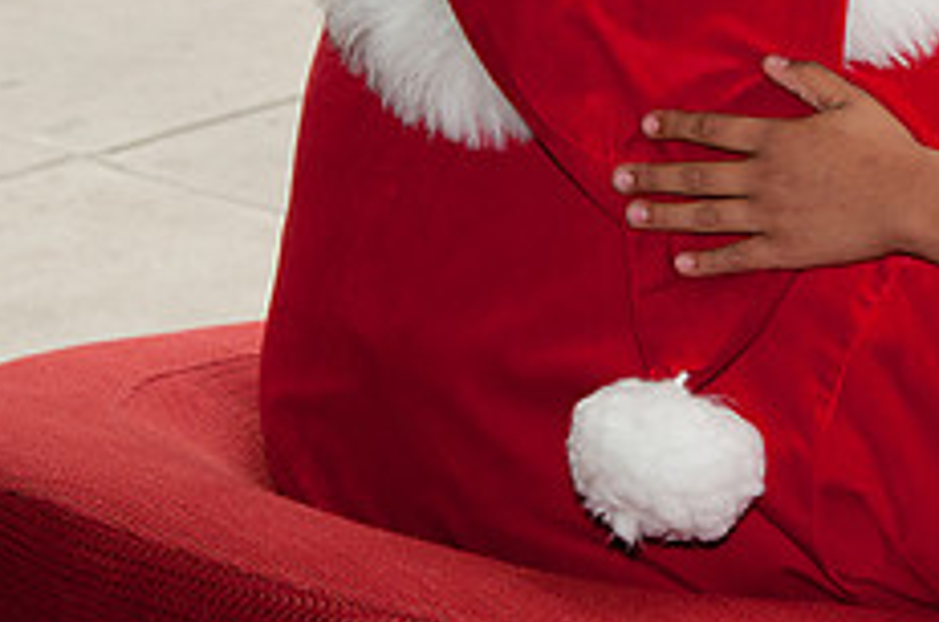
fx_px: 3722
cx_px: 1016
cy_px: -55
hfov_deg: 14.1
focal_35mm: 143
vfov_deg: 9.5
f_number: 6.3
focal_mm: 38
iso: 320
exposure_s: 1/160
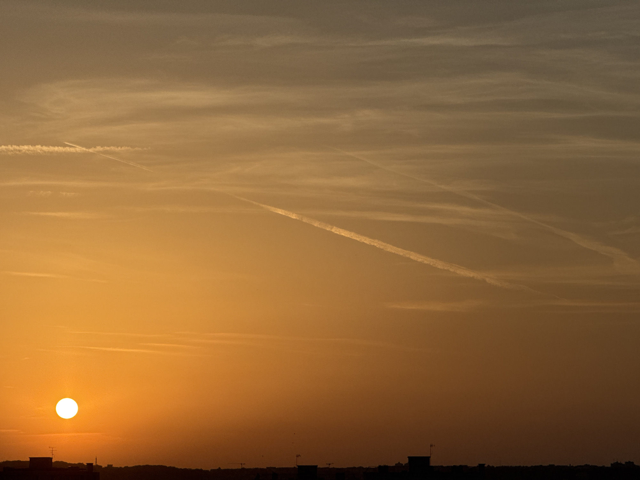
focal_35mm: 120
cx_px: 320
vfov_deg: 12.3
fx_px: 2219
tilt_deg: +6.3
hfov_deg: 16.4
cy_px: 240
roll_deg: +0.1
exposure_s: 1/2024
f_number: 2.8
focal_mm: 15.66
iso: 50
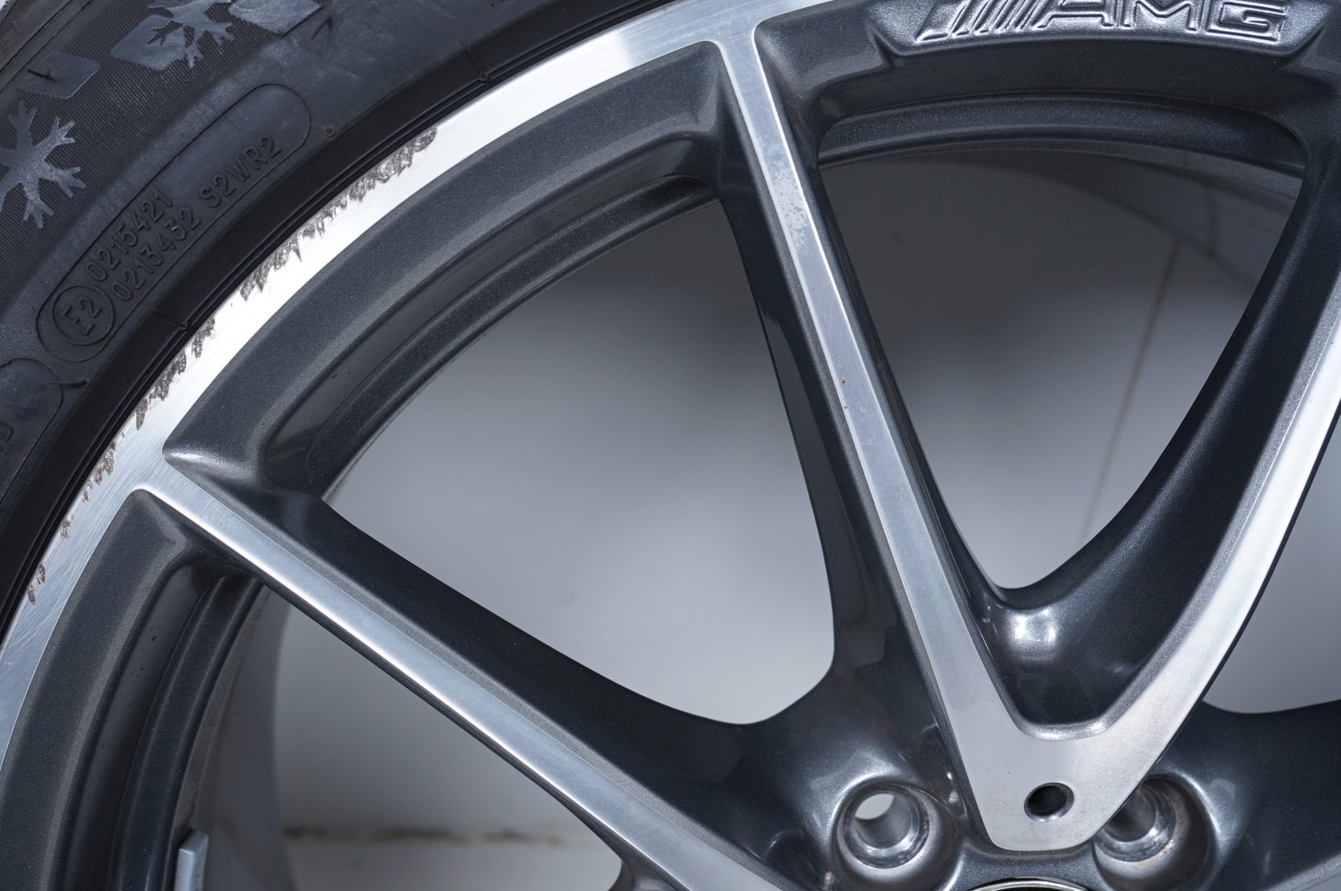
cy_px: 491
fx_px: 1451
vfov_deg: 34.1
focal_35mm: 39
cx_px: 655
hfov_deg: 49.6
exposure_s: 1/100
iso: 250
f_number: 7.1
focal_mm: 34
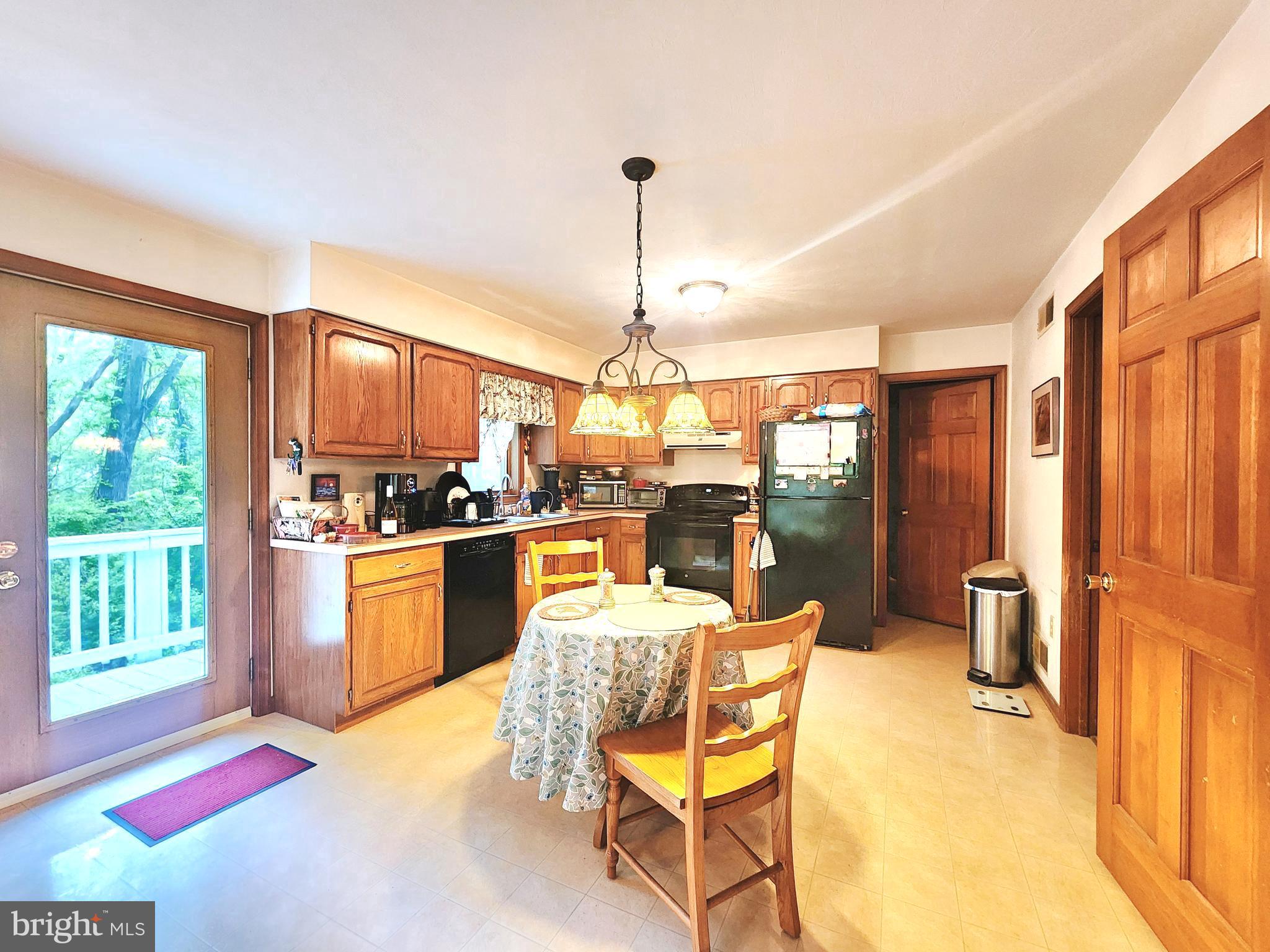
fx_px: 477
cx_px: 635
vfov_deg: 89.9
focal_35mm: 13
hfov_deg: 106.2
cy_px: 476
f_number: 2.2
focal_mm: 2.2
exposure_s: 1/30
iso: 320
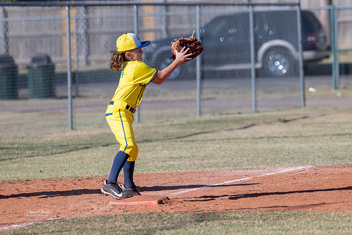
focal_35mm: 358
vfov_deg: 3.8
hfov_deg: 5.8
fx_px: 3502
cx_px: 204
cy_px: 108
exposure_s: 1/1000
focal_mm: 280
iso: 220
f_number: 5.6
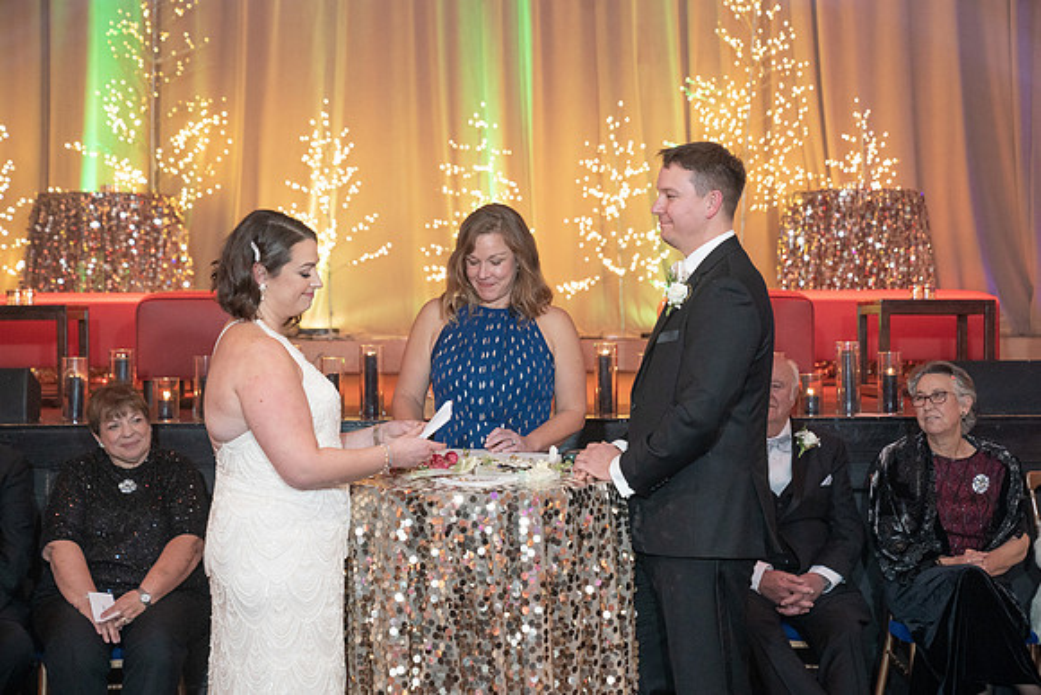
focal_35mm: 70
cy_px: 348
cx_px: 520
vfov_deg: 19.5
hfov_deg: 28.8
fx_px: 2025
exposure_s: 1/125
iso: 4000
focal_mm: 70
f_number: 4
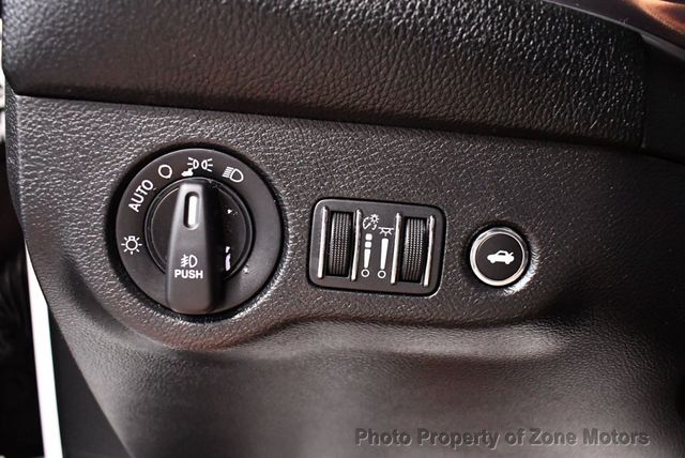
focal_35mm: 36
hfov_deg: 53.1
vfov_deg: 36.9
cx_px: 342
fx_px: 686
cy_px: 229
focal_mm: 18
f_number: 3.5
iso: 5600
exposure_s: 1/60
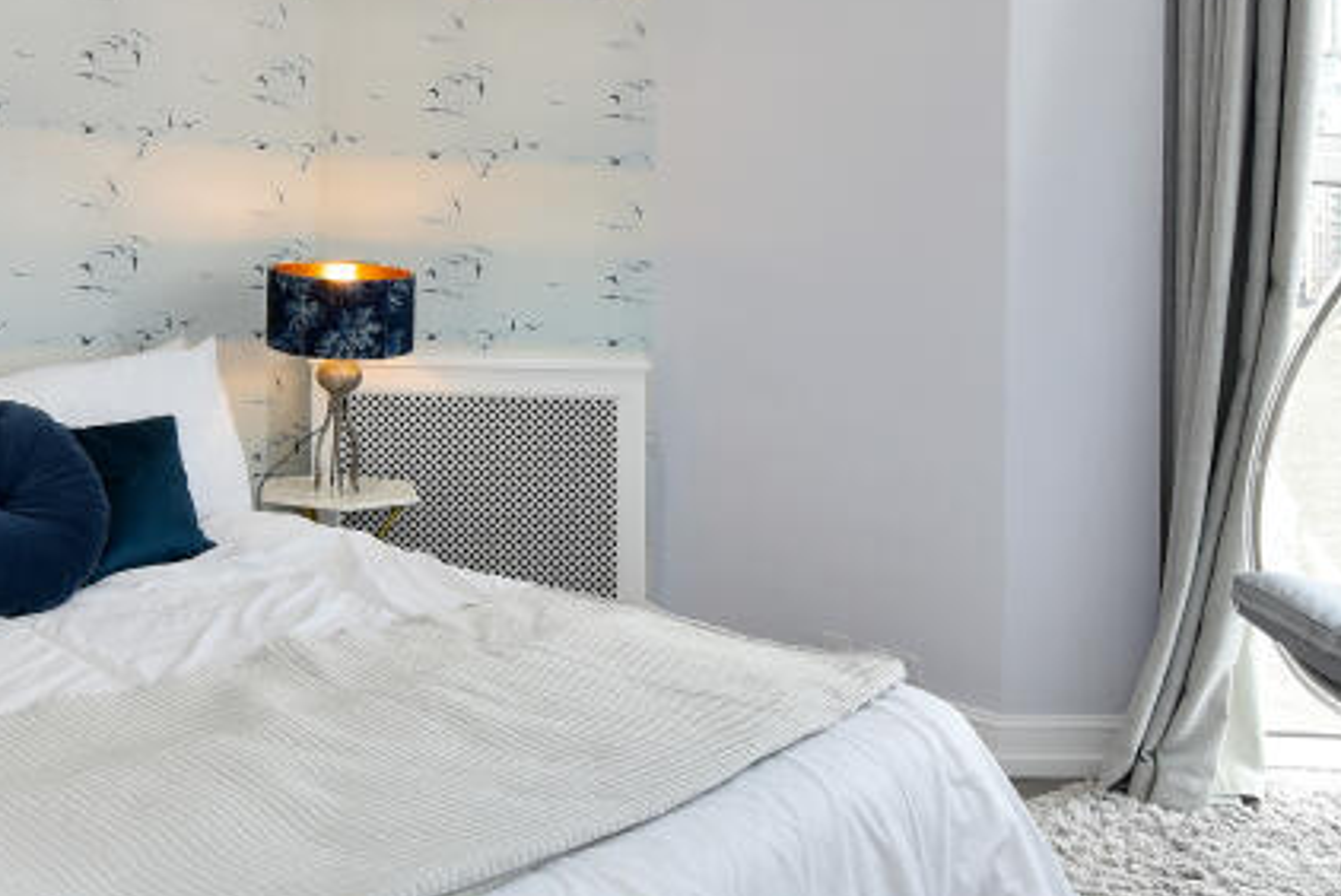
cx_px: 518
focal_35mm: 34
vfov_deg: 38.5
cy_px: 302
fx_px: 1267
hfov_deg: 55.2
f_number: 10
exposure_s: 1/40
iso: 320
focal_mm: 14
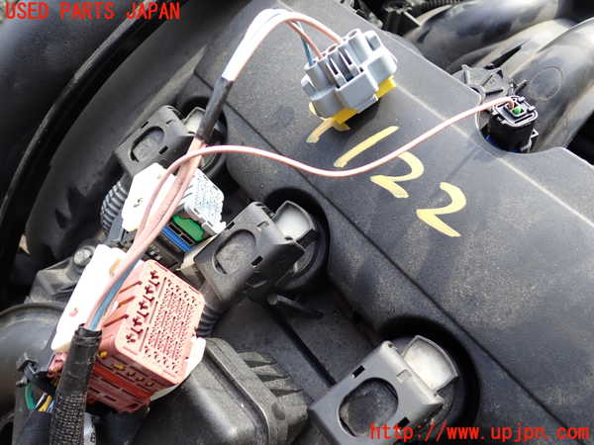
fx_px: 515
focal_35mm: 30
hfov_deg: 60.0
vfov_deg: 46.8
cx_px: 297
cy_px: 222
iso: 100
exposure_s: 1/125
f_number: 2.3
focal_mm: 5.4
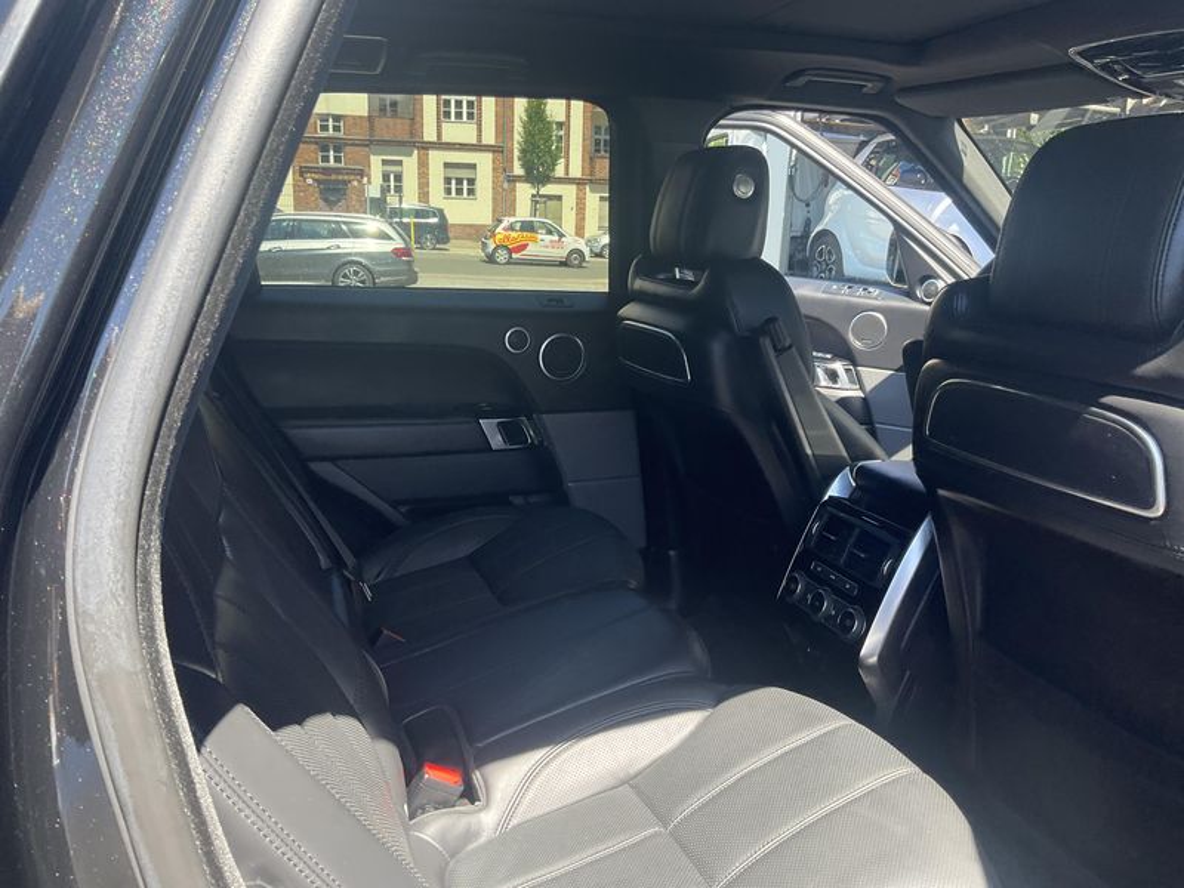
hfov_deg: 61.7
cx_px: 592
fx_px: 992
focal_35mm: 29
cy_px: 444
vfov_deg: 48.2
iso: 32
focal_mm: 3
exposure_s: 1/172
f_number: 1.8
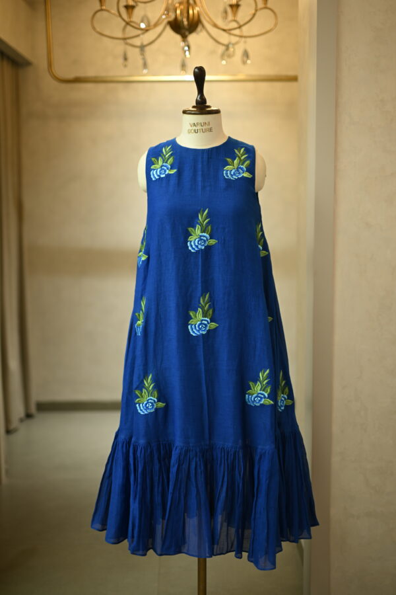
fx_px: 825
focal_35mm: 50
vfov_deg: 39.6
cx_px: 198
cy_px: 298
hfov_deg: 27.0
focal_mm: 50
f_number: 1.6
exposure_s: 1/125
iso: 250
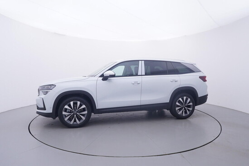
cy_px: 83
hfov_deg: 77.3
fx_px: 156
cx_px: 124
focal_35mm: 22
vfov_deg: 56.2
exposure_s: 1/80
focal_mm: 15
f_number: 5
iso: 200
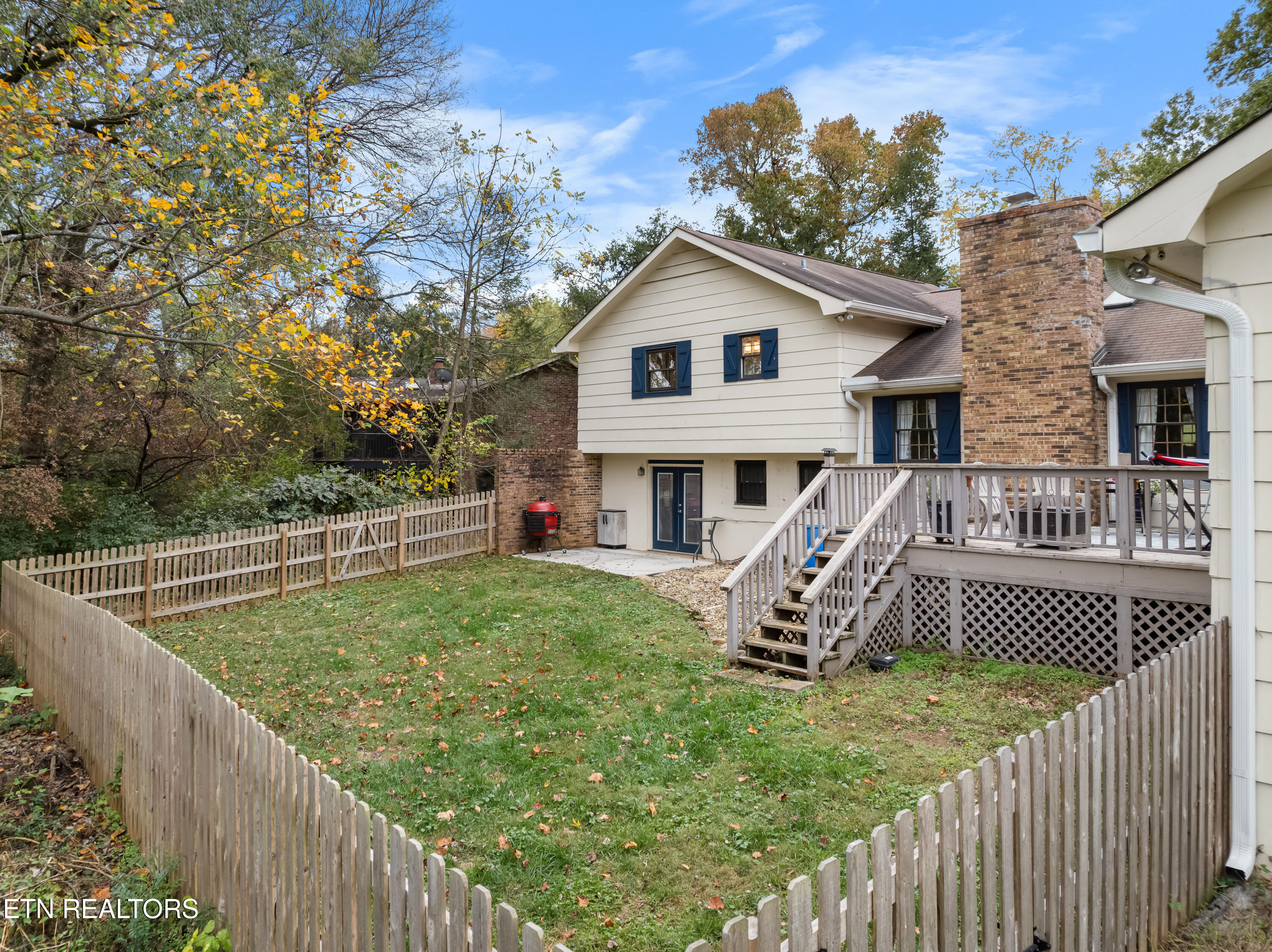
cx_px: 636
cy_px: 476
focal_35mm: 24
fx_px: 881
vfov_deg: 56.8
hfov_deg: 71.6
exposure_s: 1/15
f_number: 2.8
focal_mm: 12.29
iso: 270
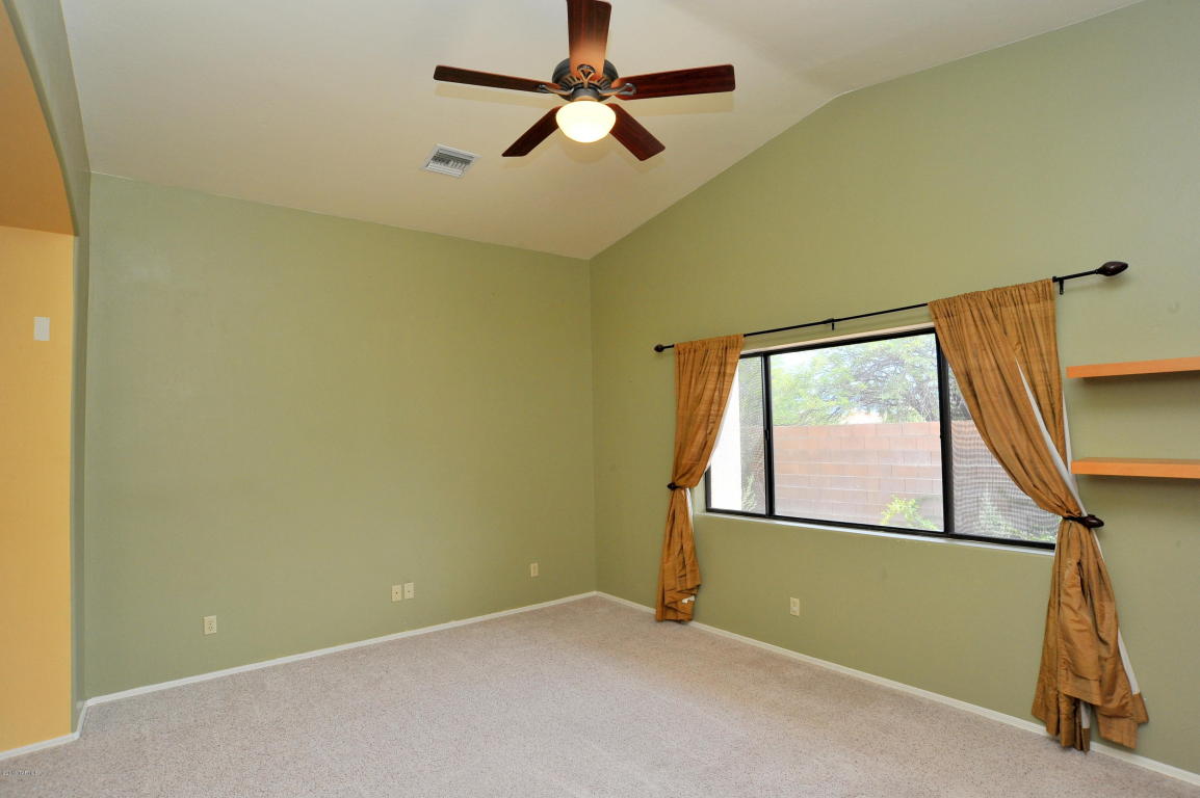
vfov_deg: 67.3
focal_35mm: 18
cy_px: 399
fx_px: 600
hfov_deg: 90.0
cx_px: 600
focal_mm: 18
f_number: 13
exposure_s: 1/50
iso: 1000
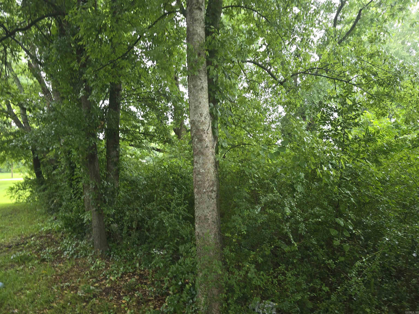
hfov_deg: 73.9
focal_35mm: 23
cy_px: 157
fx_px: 278
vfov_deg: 58.9
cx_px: 210
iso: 100
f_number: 1.7
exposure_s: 1/24
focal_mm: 6.3
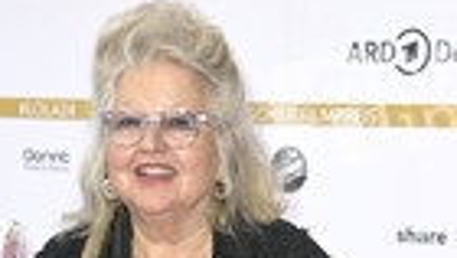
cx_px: 137
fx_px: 2256
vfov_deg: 6.3
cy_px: 588
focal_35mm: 186
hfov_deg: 11.6
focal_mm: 62
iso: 640
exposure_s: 1/250
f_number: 5.6
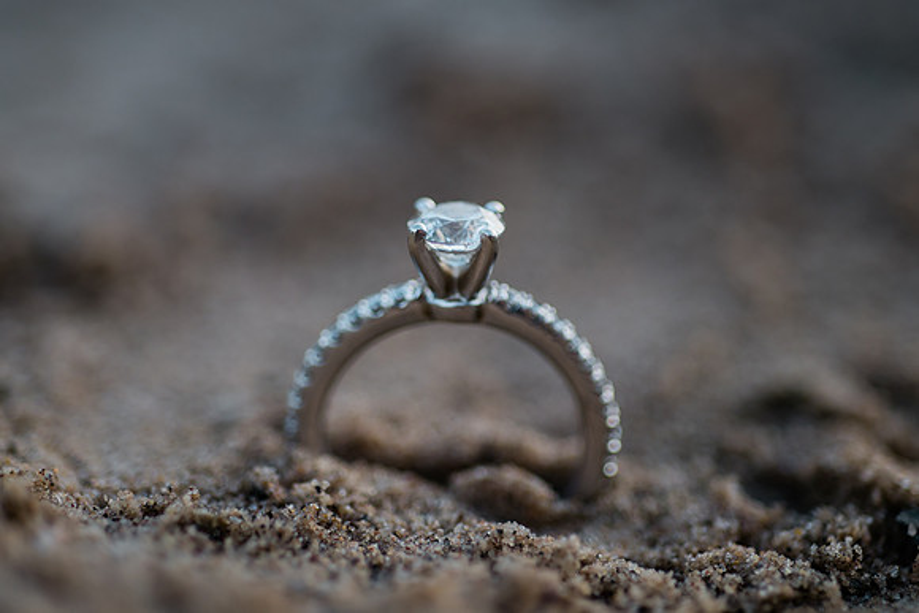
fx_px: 1828
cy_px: 264
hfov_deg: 28.2
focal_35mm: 72
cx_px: 460
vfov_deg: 19.0
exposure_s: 1/400
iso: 100
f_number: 4
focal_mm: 60
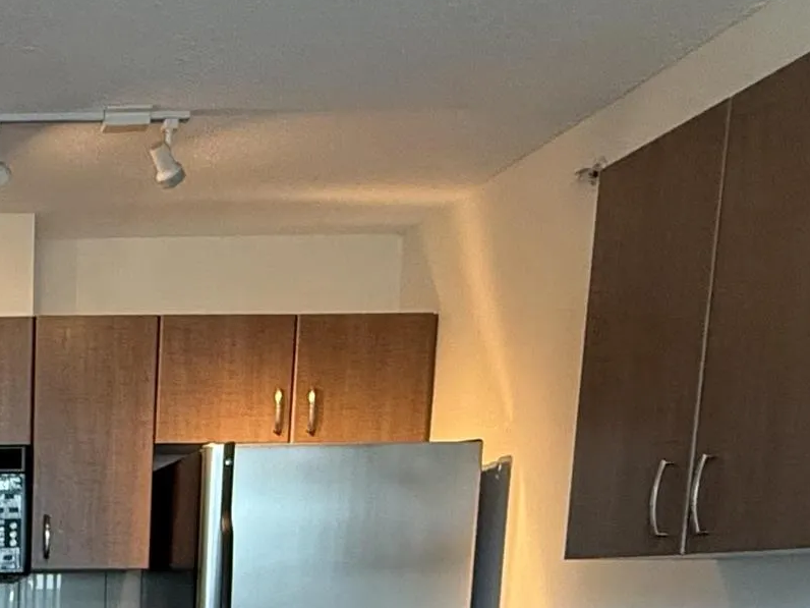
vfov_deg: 23.5
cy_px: 812
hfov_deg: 30.1
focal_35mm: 54
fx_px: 1264
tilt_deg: -9.9
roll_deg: +0.3
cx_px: -173
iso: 320
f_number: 2.2
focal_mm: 2.22
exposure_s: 1/120
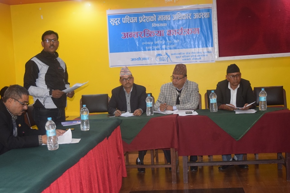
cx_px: 145
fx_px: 435
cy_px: 96
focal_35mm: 54
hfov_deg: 36.9
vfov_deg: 25.1
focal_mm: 36
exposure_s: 1/60
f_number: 4.8
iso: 2000
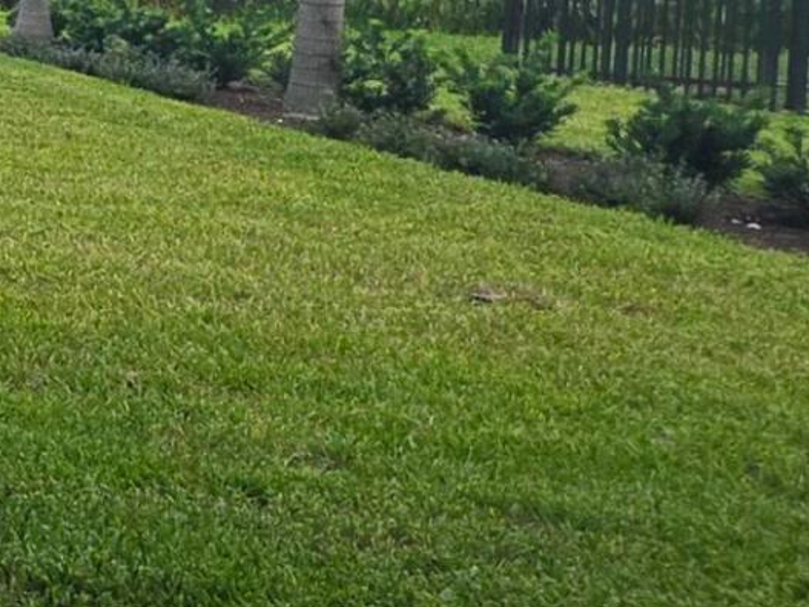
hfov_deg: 16.0
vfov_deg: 19.8
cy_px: -61
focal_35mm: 71
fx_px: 1659
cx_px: -1042
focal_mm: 2.2
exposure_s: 1/2027
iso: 32
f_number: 1.9
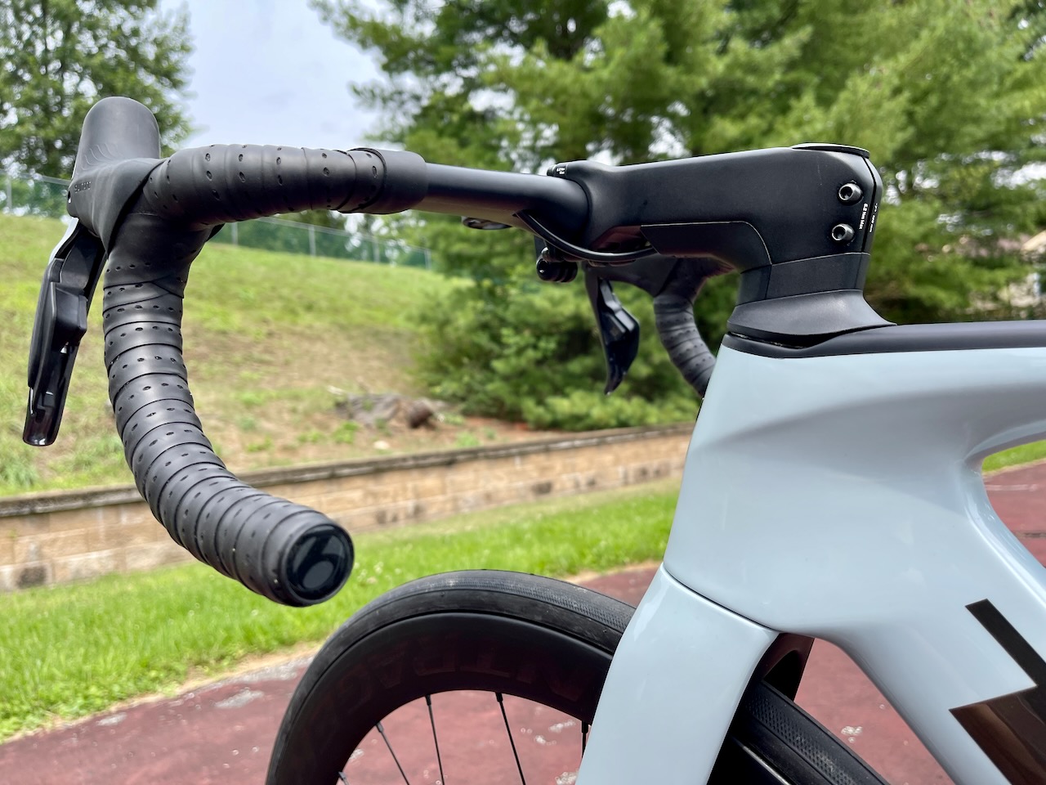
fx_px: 786
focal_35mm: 26
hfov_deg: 67.3
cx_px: 523
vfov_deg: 53.1
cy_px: 392
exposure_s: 1/1493
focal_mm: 5.1
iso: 32
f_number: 1.6
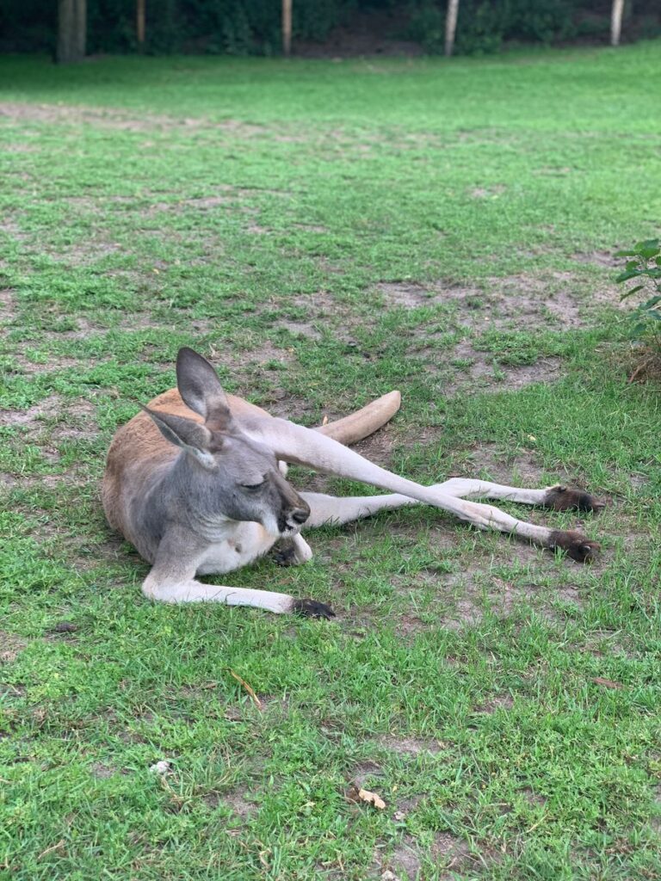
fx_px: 1324
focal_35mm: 52
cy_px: 440
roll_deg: +1.5
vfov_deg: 36.8
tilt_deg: -17.1
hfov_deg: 28.0
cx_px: 330
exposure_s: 1/122
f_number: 2.4
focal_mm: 6
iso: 16
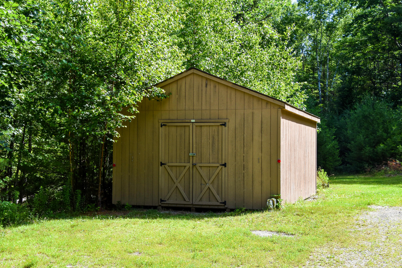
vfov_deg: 25.7
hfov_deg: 37.9
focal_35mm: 52
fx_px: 586
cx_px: 201
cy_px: 134
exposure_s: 1/250
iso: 200
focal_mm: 35
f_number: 8
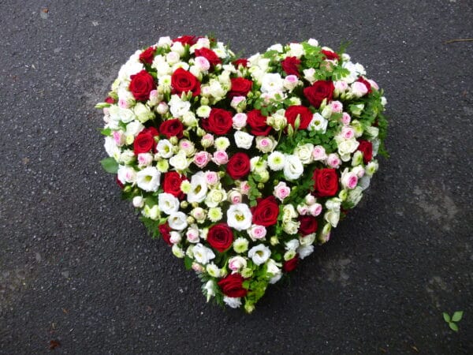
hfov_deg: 69.4
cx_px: 236
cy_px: 178
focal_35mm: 25
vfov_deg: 54.9
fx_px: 342
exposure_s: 1/60
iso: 160
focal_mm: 4.5
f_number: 3.1
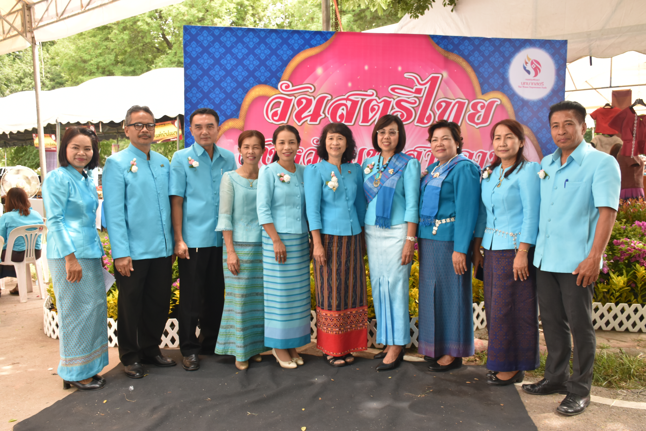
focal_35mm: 33
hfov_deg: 57.2
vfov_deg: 40.0
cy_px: 216
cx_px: 323
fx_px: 592
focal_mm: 22
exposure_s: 1/160
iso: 400
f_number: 6.3
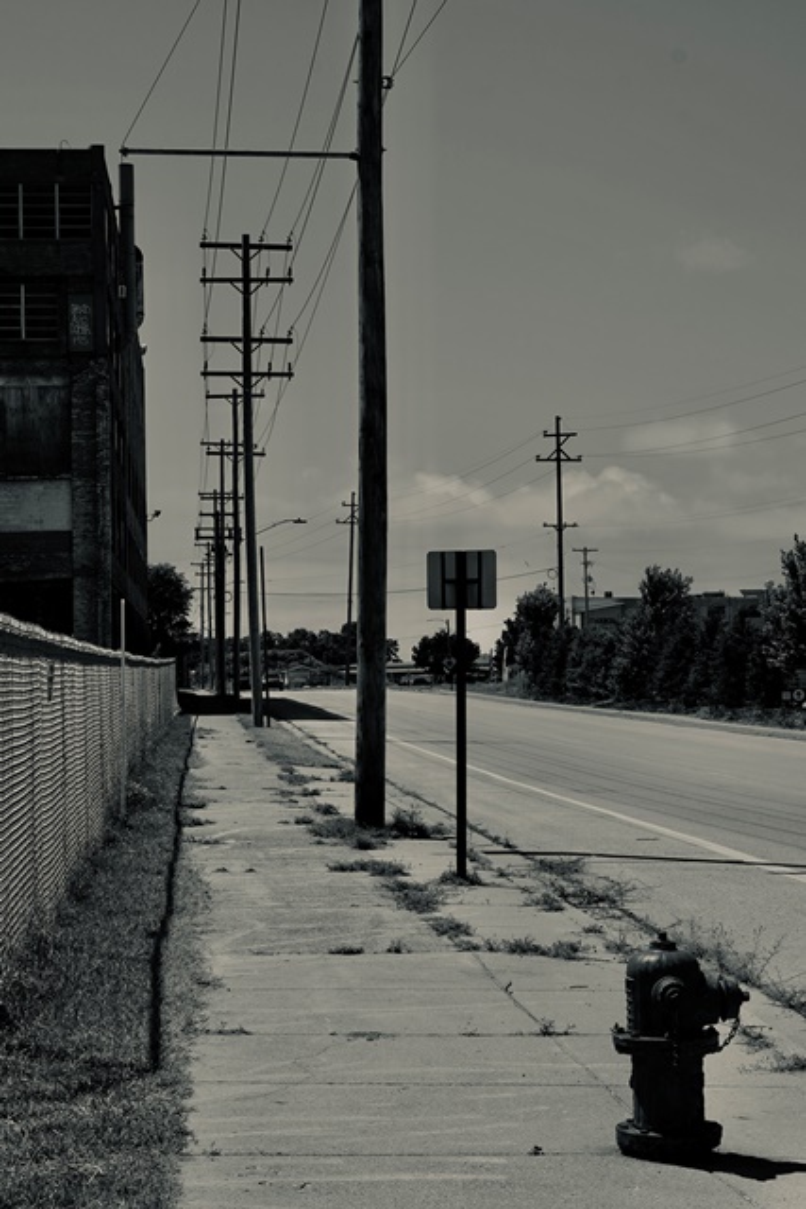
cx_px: 403
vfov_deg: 28.8
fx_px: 2349
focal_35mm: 70
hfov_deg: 19.5
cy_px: 604
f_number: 10
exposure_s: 1/250
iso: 100
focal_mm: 47
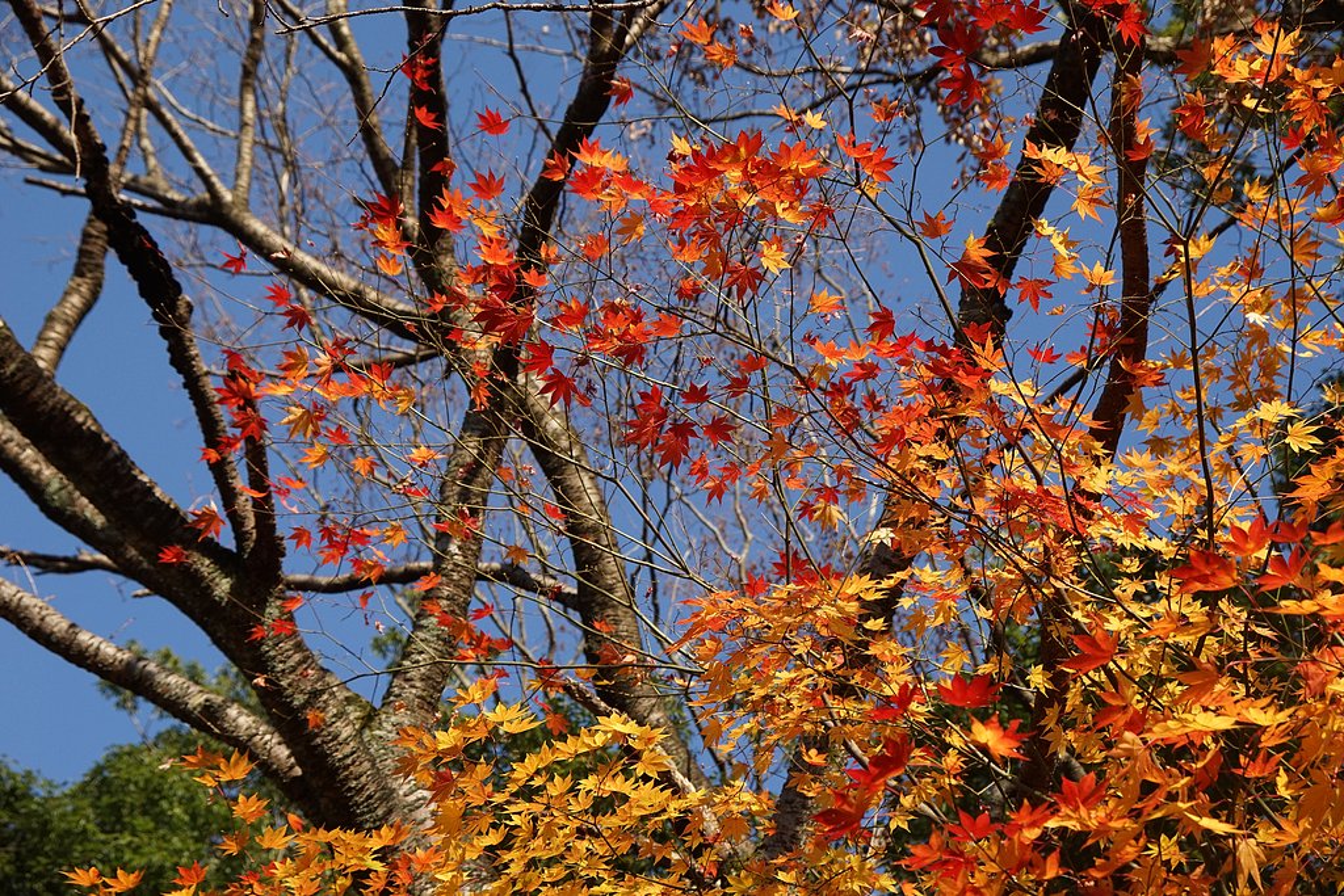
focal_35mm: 85
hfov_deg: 23.9
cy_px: 448
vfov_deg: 16.1
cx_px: 672
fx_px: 3174
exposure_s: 1/500
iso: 800
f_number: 9
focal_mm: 85
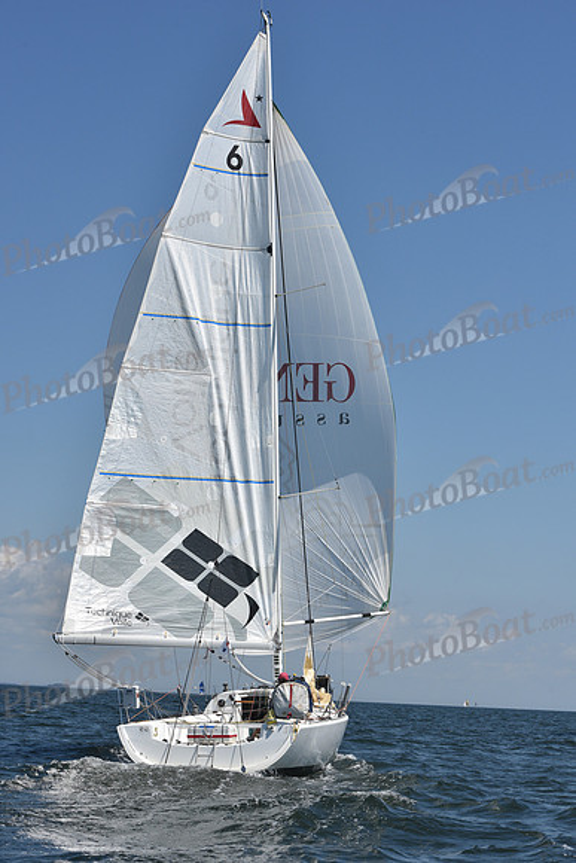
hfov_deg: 19.5
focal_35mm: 70
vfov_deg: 28.8
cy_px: 432
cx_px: 288
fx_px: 1679
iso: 320
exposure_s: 1/1250
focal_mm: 70
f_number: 11
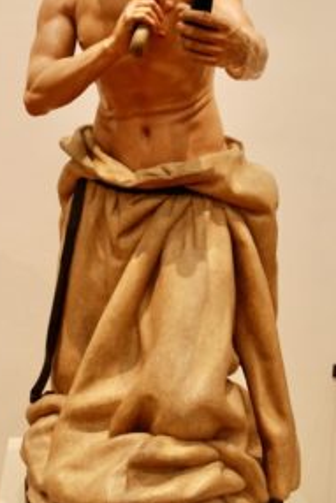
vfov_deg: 28.2
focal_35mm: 71
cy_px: 155
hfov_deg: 19.2
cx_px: 156
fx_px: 991
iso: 800
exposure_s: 1/30
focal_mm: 27
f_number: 3.8
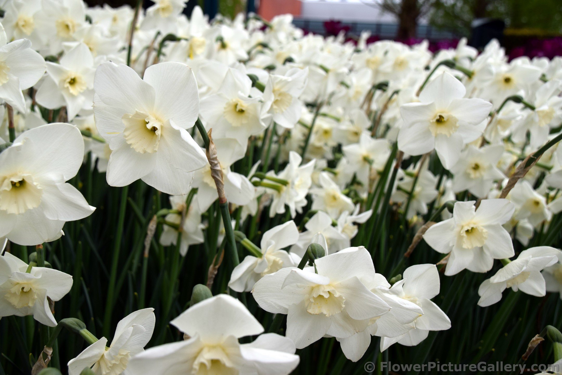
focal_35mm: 48
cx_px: 281
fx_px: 749
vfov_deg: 28.1
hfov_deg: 41.1
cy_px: 188
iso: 200
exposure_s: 1/400
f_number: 10
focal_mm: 32
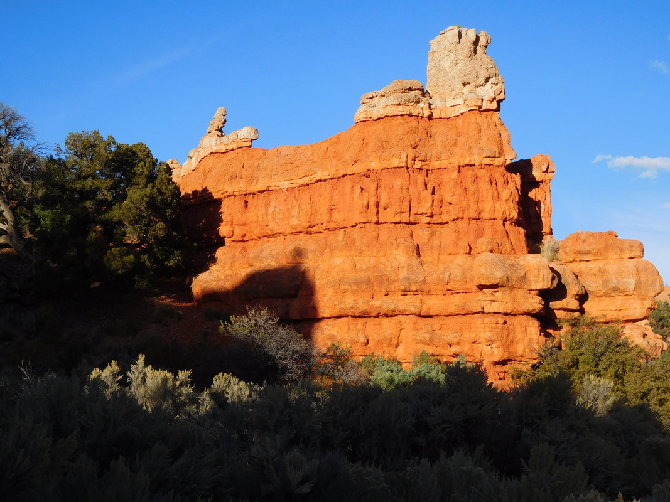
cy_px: 251
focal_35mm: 50
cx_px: 335
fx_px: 968
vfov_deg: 29.1
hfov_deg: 38.2
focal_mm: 8.9
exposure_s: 1/800
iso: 125
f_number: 4.1
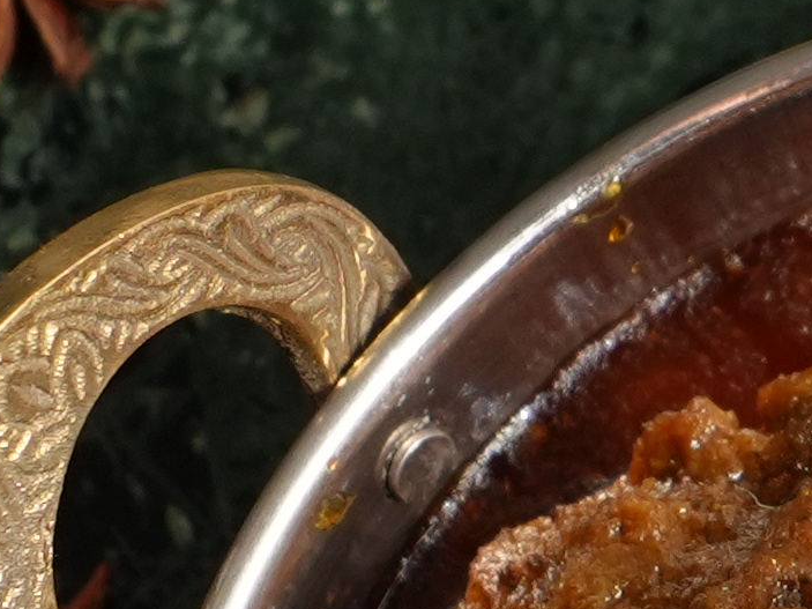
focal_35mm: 227
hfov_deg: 8.3
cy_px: 708
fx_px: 5324
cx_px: 1593
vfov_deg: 6.5
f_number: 3.5
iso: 640
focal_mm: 24
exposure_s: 1/160
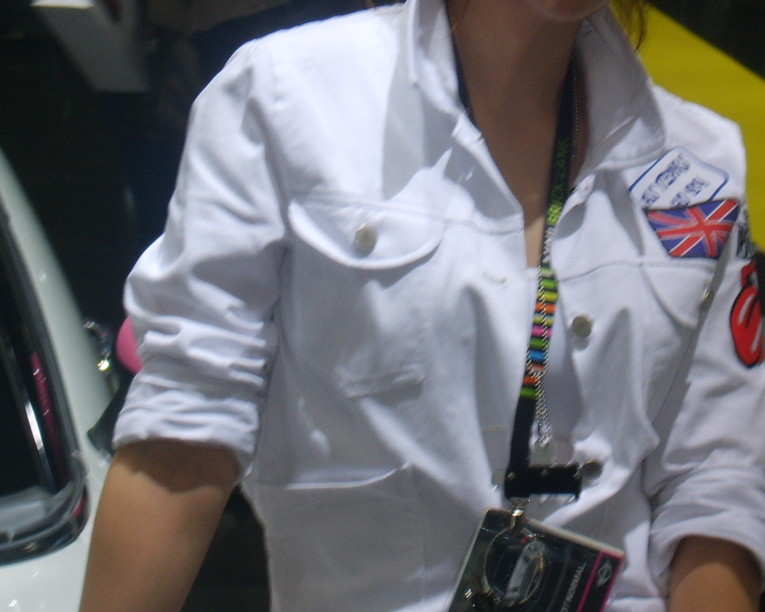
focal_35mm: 216
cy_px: 111
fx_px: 4889
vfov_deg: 7.1
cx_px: 542
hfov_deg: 8.9
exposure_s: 1/60
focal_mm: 22.2
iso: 50
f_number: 5.1
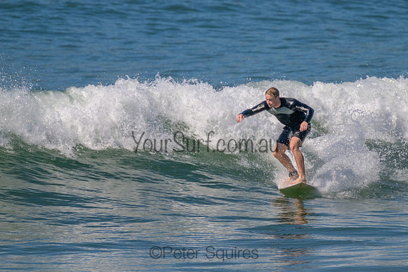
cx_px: 218
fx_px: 11711
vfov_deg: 1.3
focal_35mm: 1033
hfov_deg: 2.0
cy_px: 96
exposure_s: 1/2000
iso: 450
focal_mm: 800
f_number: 11
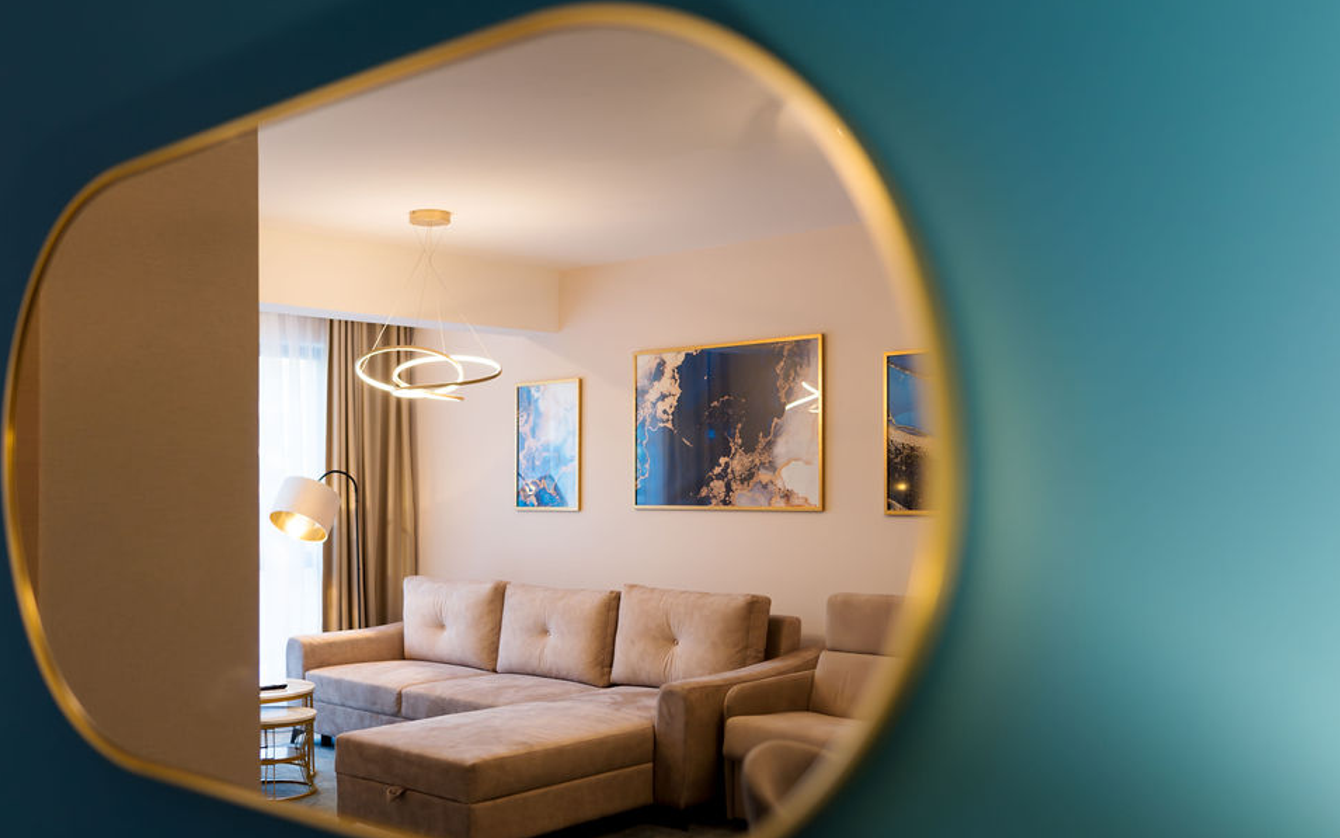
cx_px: 637
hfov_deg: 50.4
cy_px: 465
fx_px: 1424
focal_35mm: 39
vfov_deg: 32.7
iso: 400
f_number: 1.4
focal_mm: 35
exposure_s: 1/250
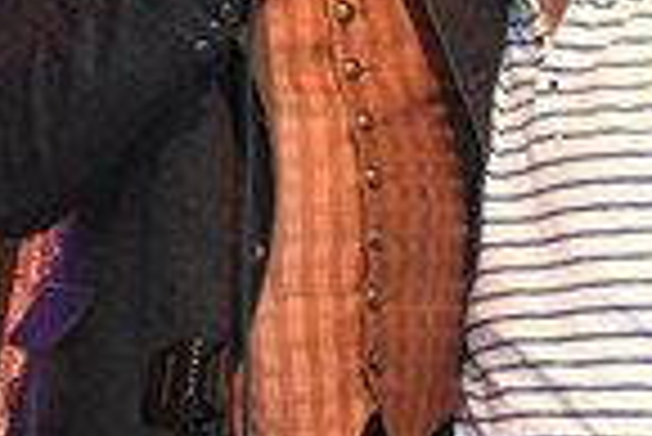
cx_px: 142
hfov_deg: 16.8
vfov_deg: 11.3
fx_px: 2194
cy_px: 112
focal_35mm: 121
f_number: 6.3
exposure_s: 1/60
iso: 3200
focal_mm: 26
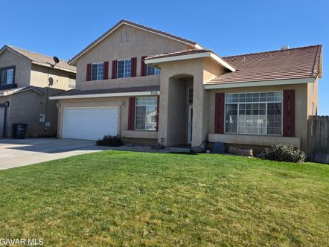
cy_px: 115
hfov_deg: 67.0
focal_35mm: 26
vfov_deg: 53.1
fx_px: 247
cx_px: 185
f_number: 1.7
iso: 80
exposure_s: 1/4650
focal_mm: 6.3
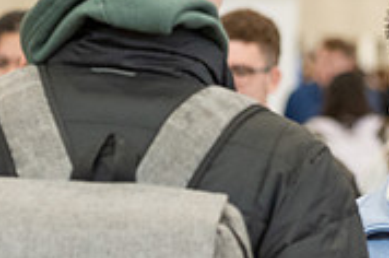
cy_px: 183
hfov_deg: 4.8
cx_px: 445
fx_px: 4627
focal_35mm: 429
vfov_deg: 3.2
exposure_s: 1/200
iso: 1250
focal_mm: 86
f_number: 3.5
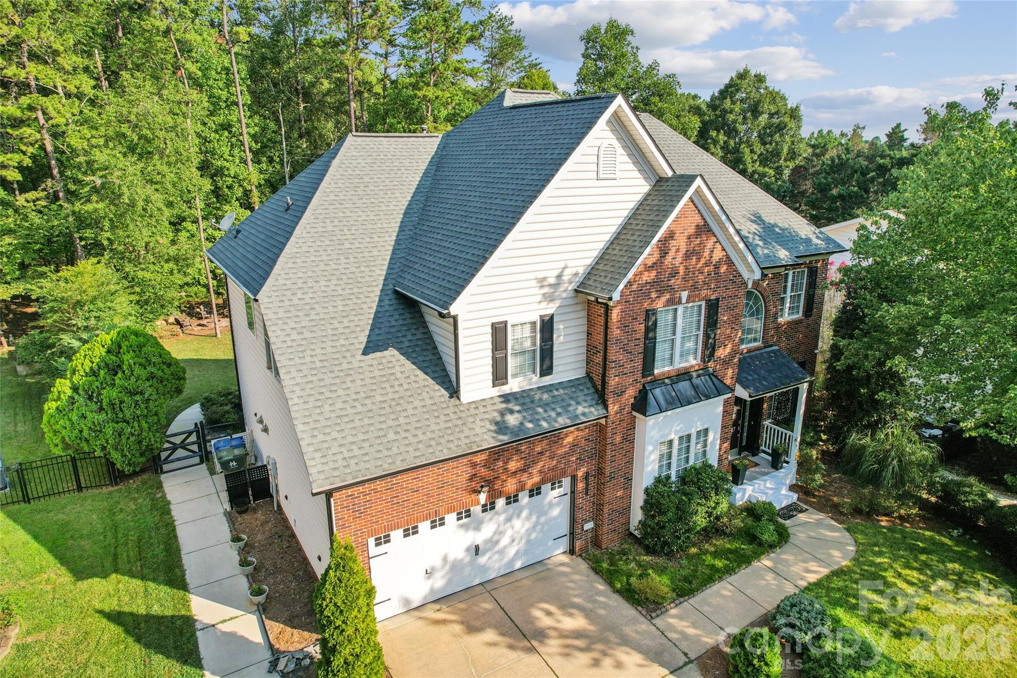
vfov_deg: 57.2
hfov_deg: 78.6
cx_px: 508
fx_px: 621
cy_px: 339
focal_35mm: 22
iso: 100
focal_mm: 8.4
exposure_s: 1/160
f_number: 2.8
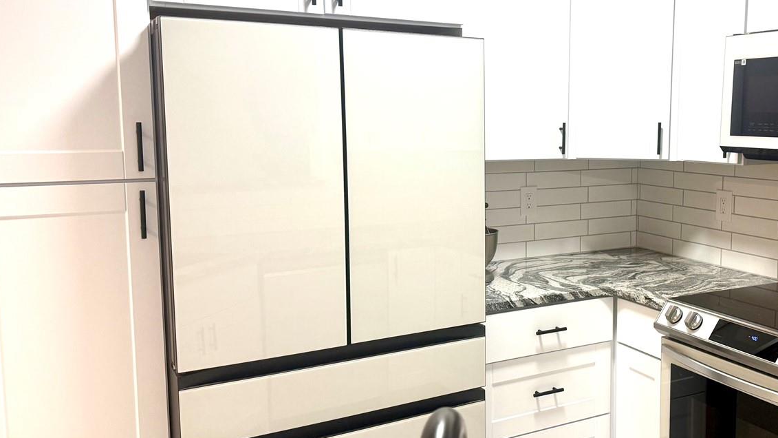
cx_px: 534
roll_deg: -0.7
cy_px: 203
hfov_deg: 52.7
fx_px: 763
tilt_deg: -6.0
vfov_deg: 32.0
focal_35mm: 37
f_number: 1.78
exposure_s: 1/120
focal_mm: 6.76
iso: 200
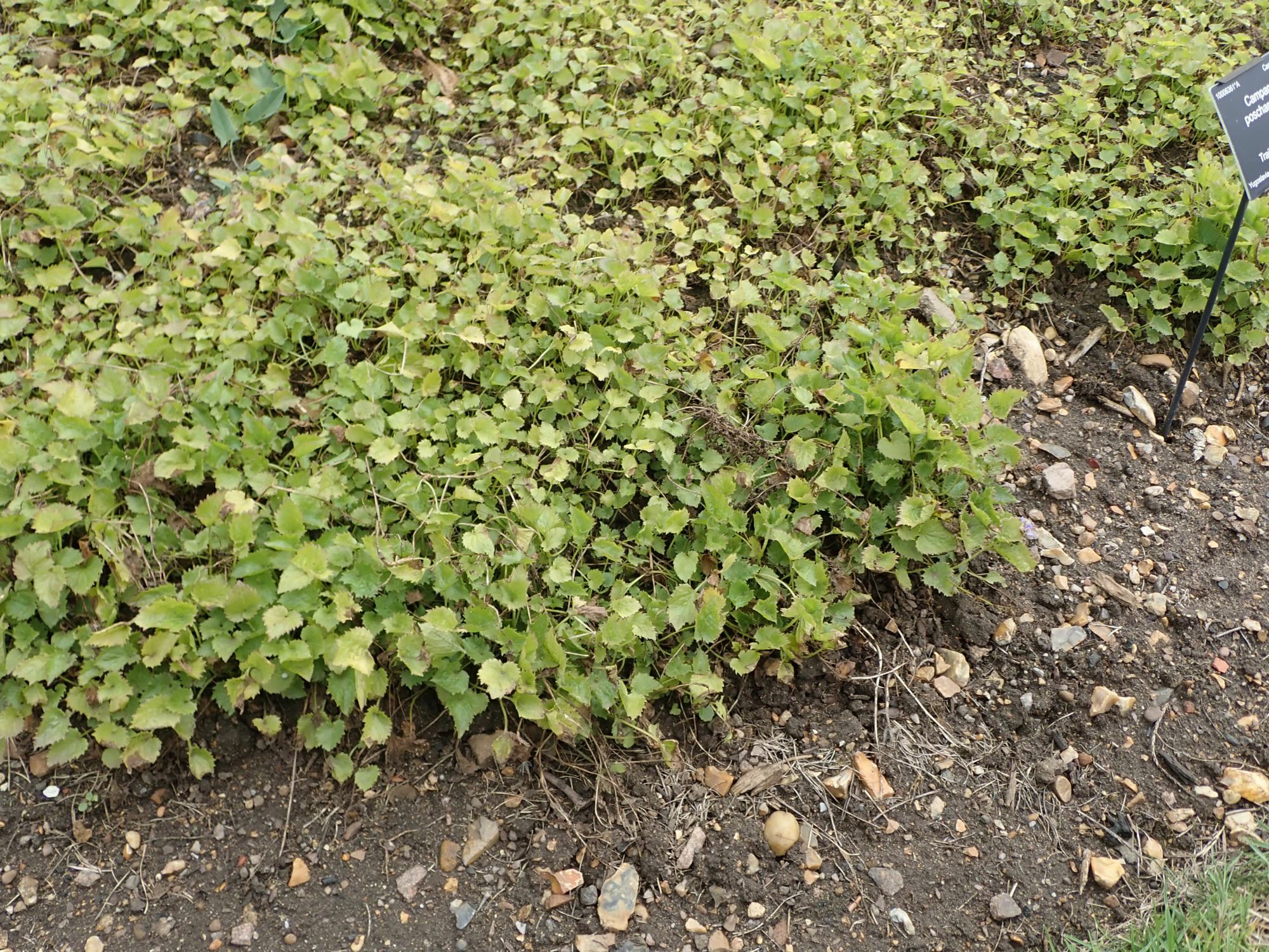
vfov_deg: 46.8
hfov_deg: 60.0
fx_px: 1100
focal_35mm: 30
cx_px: 634
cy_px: 476
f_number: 3.2
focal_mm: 5.5
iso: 100
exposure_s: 1/320
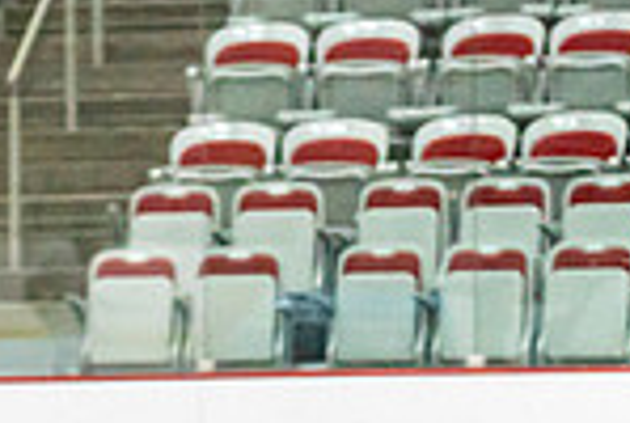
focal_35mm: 351
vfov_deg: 3.9
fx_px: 6155
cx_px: -211
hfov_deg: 5.8
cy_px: 890
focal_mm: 70
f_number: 2.8
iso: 3200
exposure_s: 1/1250
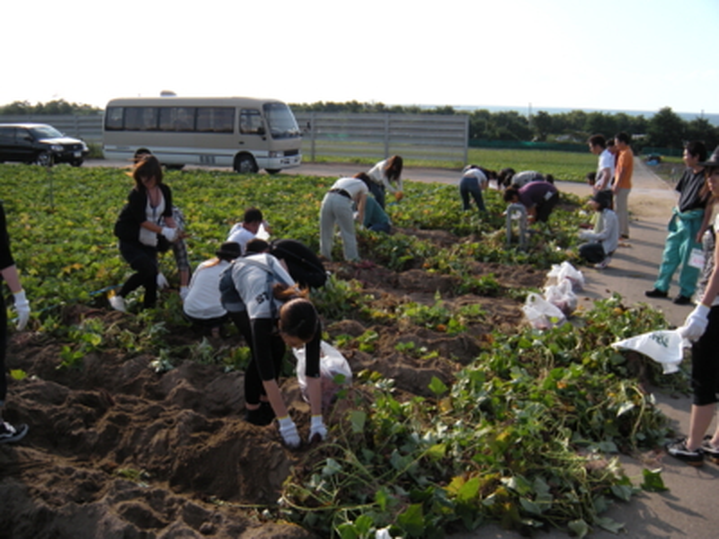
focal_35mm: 35
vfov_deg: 40.7
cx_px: 360
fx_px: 727
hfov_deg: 52.6
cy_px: 270
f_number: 3.8
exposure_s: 1/423
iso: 64
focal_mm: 5.9
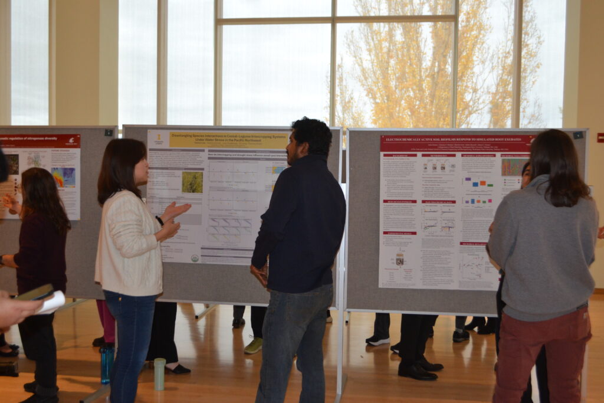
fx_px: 604
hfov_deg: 53.1
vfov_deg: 36.9
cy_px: 202
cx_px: 302
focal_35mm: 36
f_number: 4
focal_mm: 24
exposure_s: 1/60
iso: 900
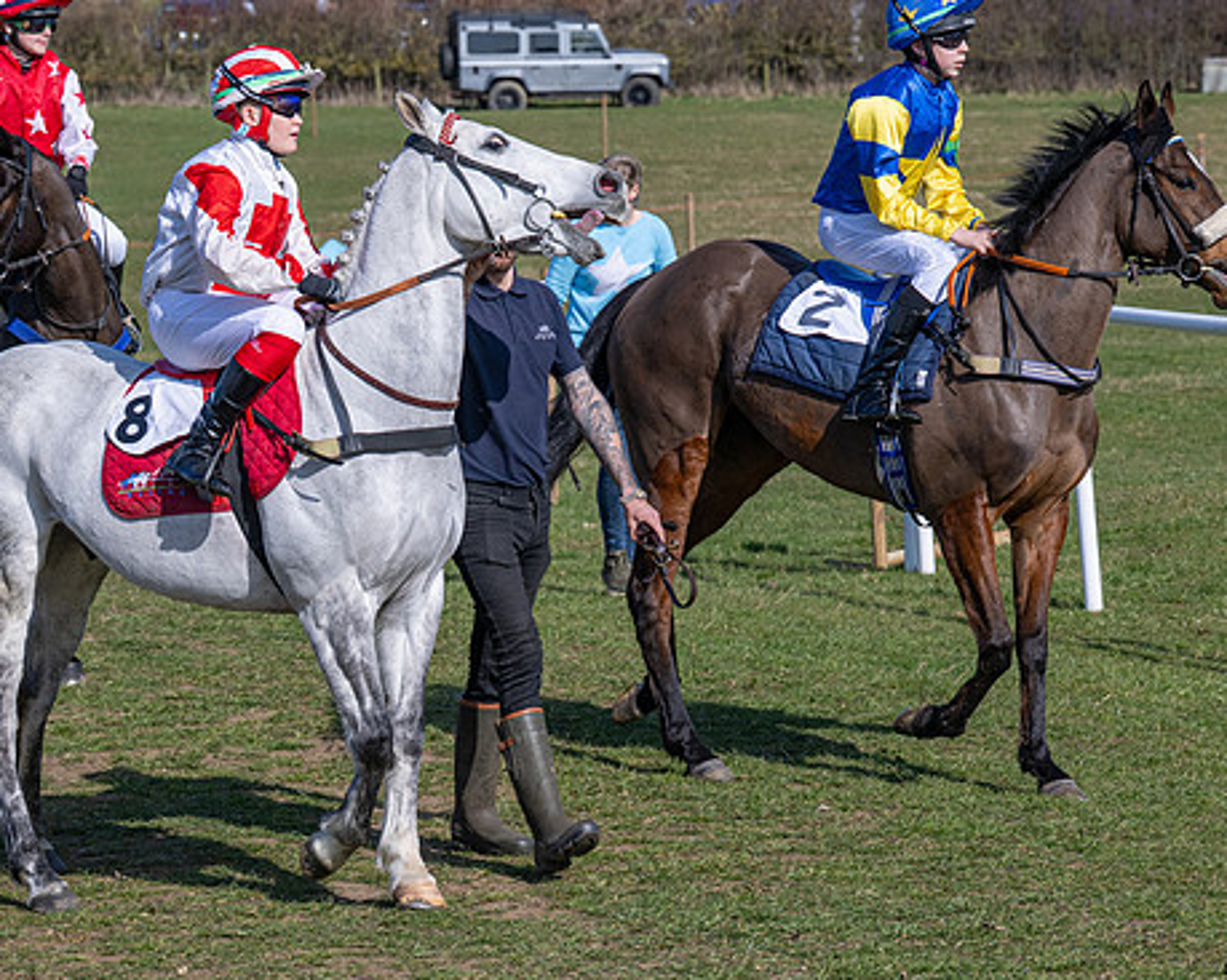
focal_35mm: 166
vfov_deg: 9.3
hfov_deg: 11.6
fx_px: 6027
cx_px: 565
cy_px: 494
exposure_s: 1/2000
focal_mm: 80
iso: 200
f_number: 5
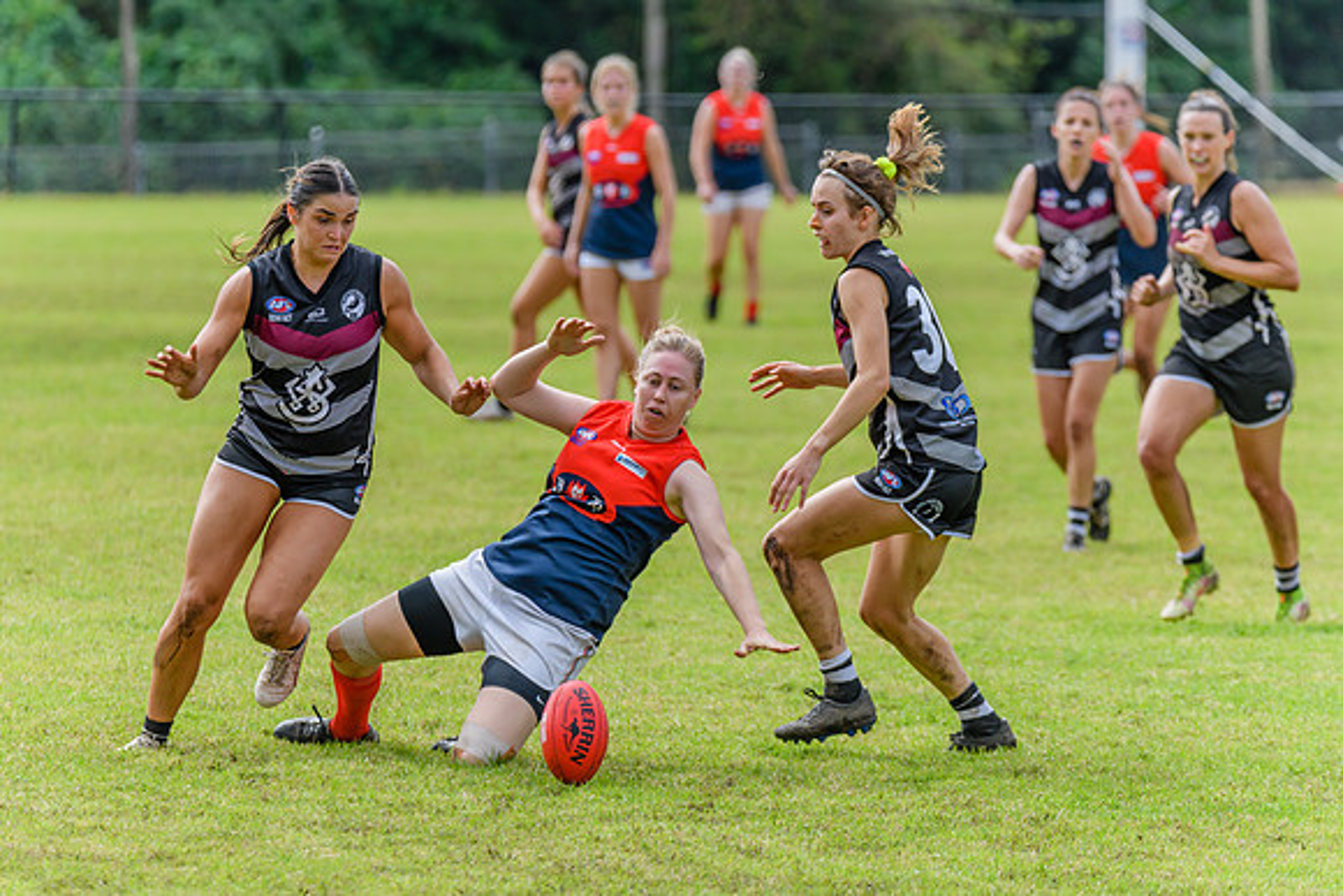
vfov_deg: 3.7
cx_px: 672
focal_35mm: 371
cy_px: 448
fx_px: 13841
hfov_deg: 5.6
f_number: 6
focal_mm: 350
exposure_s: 1/1600
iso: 800
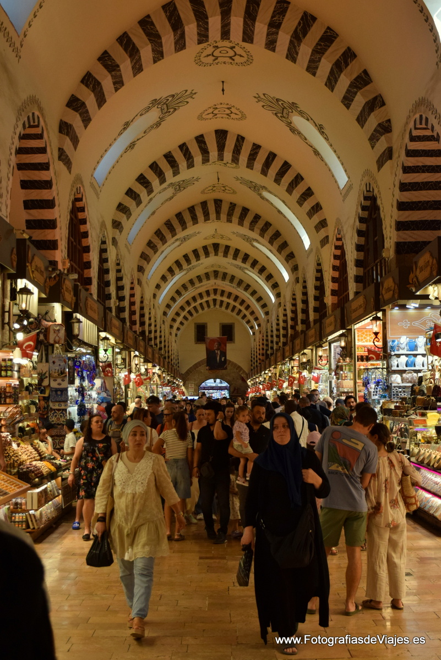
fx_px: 826
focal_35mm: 45
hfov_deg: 29.9
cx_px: 220
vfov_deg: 43.6
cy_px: 330
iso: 900
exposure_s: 1/500
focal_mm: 30
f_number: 4
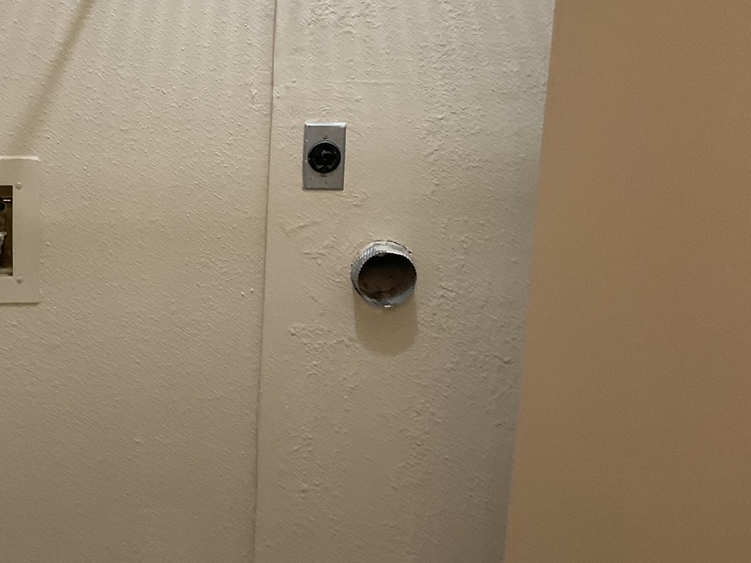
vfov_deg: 28.2
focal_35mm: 51
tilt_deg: -10.5
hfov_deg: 36.4
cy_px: 146
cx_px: 165
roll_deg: -2.3
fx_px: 1106
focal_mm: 3
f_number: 1.8
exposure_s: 1/60
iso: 125
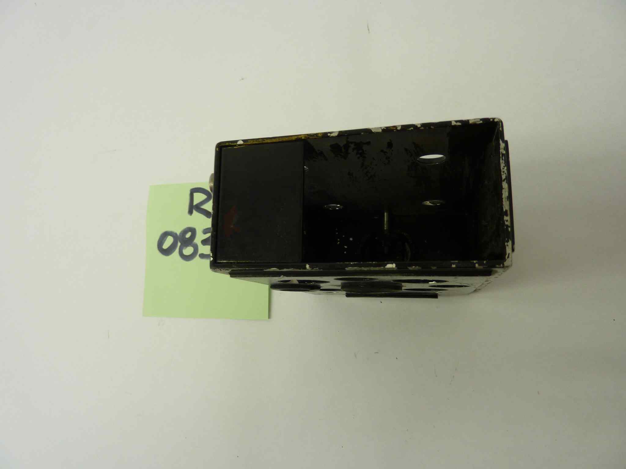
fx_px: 452
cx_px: 313
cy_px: 234
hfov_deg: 69.4
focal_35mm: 25
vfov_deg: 54.9
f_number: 3.3
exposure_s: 1/40
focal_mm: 4.1
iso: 80
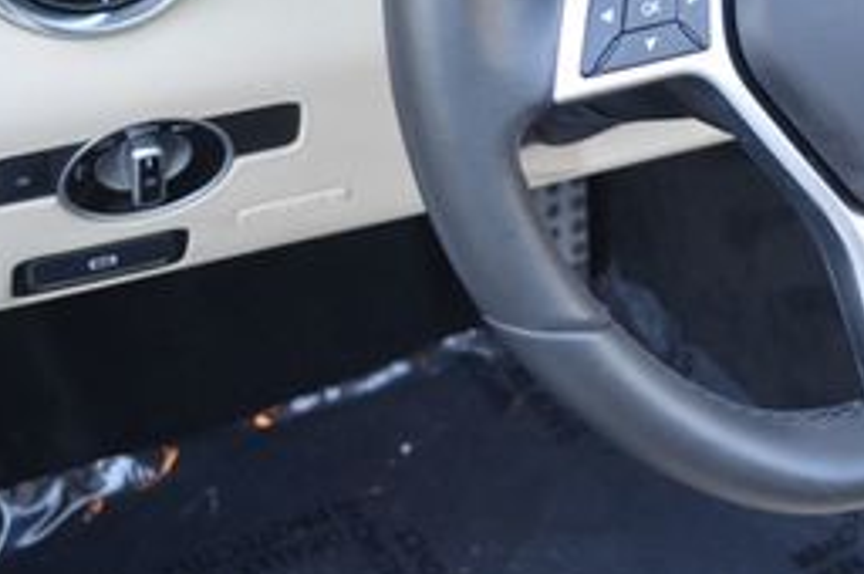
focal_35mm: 90
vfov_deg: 14.9
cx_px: 935
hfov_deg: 21.5
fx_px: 2157
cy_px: -14
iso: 400
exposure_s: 1/60
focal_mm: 24
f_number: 4
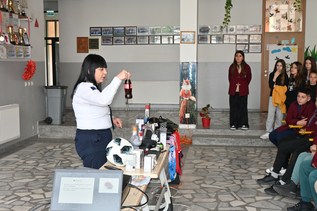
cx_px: 158
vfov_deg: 29.9
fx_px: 396
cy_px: 106
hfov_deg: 43.6
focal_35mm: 45
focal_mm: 30
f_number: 6.3
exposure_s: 1/125
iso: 1100
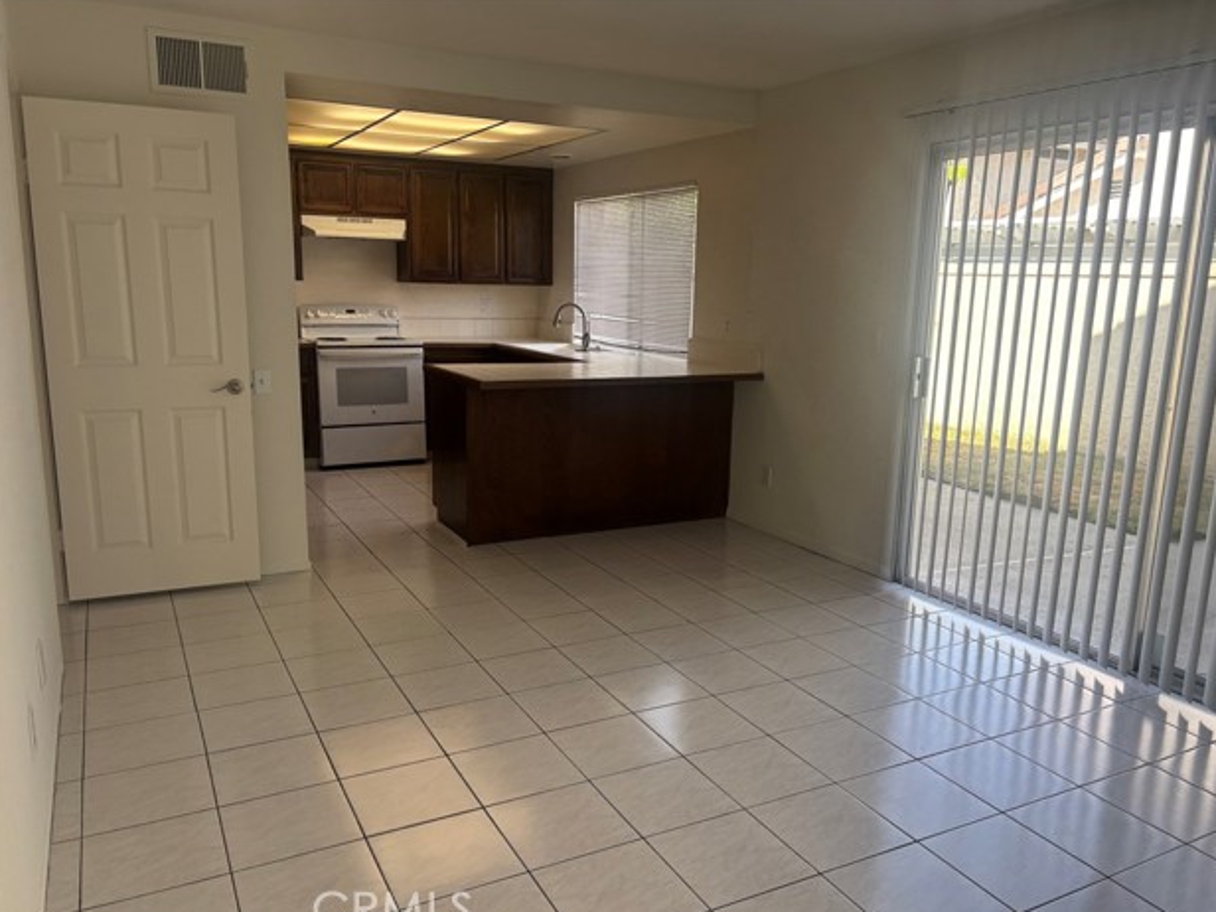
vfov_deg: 51.4
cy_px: 464
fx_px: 948
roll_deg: -1.7
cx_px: 620
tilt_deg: -10.4
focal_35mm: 27
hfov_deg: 65.3
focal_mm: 5.96
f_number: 1.6
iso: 50
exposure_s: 1/300
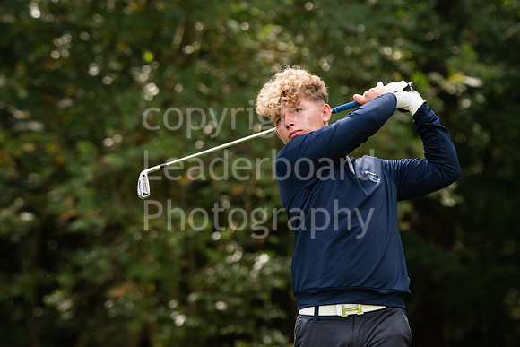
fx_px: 7151
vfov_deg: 2.8
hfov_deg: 4.2
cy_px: 174
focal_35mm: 495
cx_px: 260
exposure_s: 1/1000
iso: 1250
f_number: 6.3
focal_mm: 330
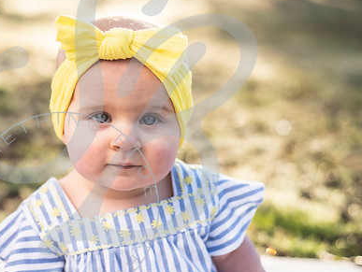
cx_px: 109
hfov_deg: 26.8
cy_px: 129
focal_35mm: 72
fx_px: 754
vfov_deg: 20.5
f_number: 2.8
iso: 100
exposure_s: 1/320
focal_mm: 50
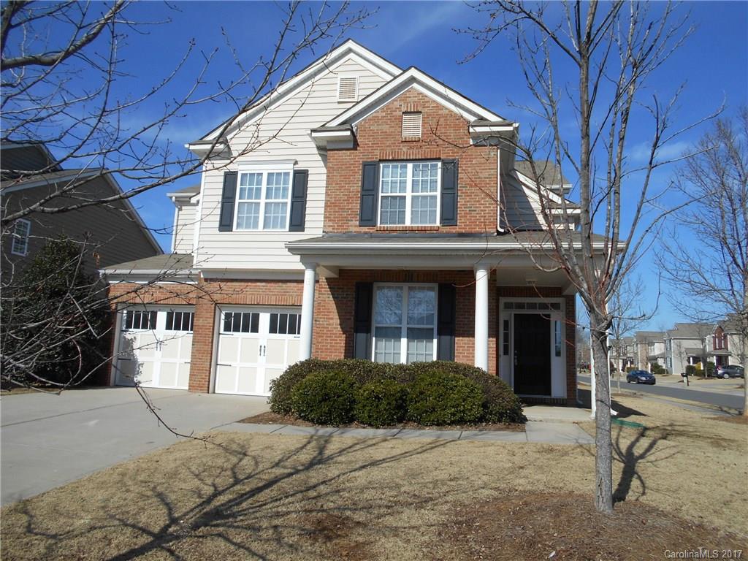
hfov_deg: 67.3
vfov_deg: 53.1
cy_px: 280
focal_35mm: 26
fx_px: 562
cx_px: 374
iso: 80
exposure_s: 1/2000
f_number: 3.2
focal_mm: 4.6
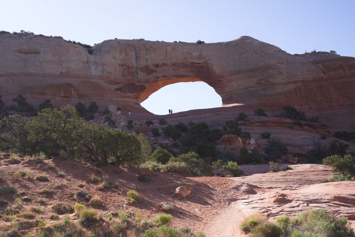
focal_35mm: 46
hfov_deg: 42.7
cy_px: 118
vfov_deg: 29.3
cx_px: 178
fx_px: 454
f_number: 18
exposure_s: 1/100
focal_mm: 46
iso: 100
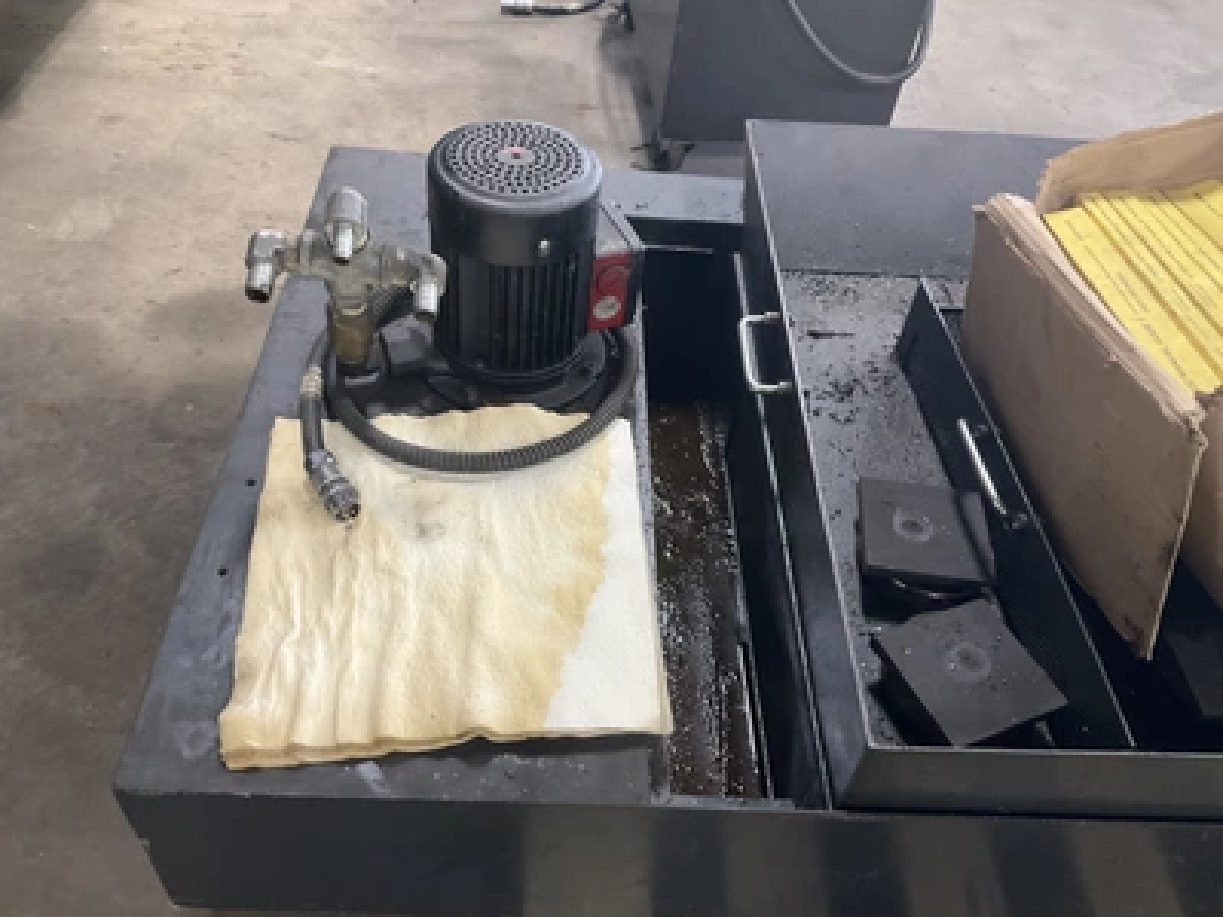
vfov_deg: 48.2
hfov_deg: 61.7
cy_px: 458
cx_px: 612
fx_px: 1025
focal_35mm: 29
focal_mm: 3
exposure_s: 1/40
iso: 200
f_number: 1.8
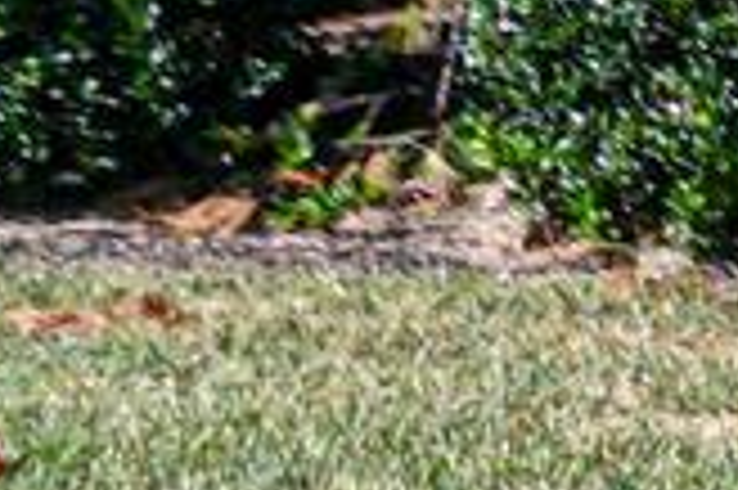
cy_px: -596
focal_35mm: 225
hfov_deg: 8.2
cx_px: 1948
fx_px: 4608
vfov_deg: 5.9
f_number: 8
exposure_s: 1/250
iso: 180
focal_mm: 24
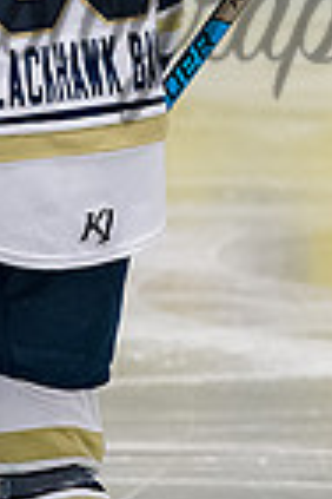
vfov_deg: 1.4
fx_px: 20098
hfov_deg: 0.9
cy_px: -111
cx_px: -20
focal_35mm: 1453
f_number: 3.5
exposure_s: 1/800
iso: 2000
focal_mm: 170
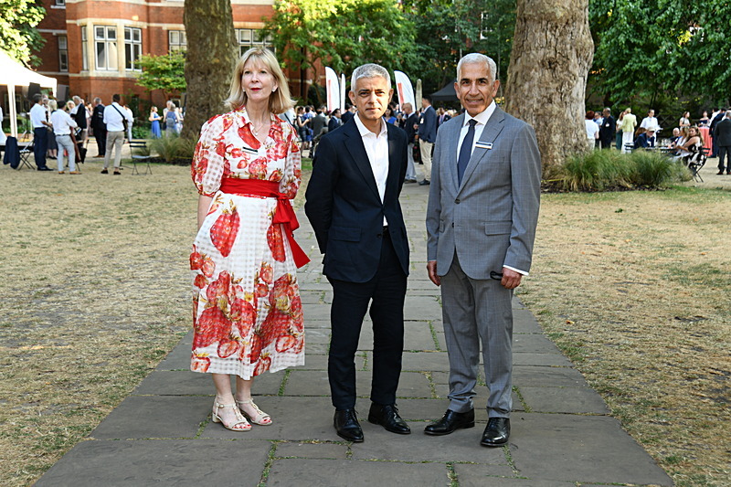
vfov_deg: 27.0
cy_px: 244
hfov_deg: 39.6
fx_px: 1015
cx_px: 366
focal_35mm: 50
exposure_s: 1/60
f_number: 6.3
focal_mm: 50
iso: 400
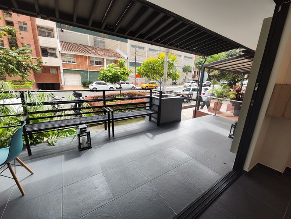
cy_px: 110
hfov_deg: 102.0
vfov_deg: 85.8
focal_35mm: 14
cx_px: 146
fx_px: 118
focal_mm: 2.16
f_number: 2.2
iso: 74
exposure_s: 1/120
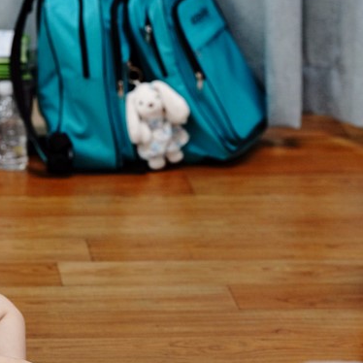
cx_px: -38
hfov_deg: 7.5
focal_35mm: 233
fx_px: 2764
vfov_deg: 7.5
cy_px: 205
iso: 2000
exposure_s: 1/160
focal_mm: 114
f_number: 4.5
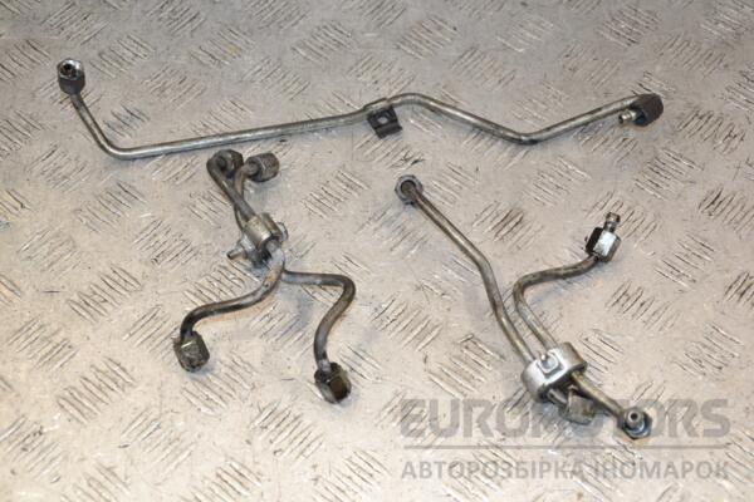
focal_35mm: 63
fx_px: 1319
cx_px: 377
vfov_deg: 21.6
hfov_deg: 31.9
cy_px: 251
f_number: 5.6
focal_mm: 42
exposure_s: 1/200
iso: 800
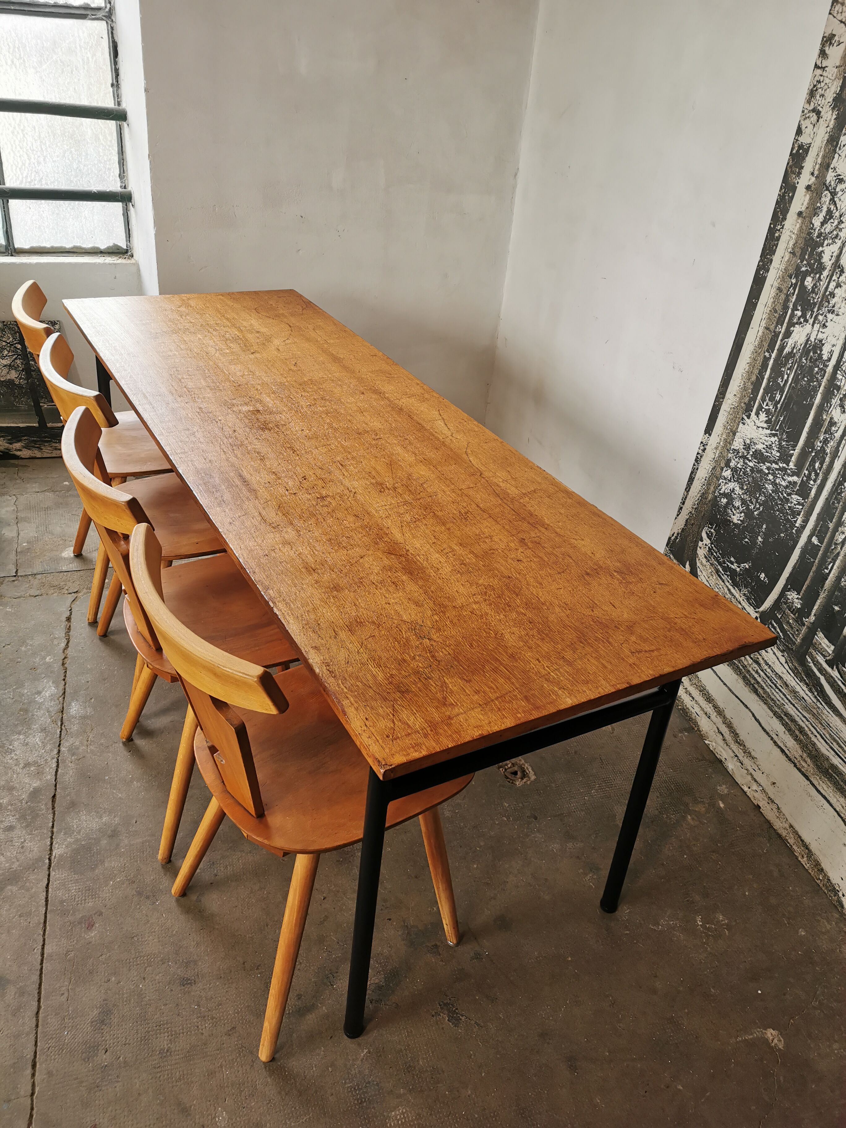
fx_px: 880
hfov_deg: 51.4
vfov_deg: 65.3
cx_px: 423
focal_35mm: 27
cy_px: 564
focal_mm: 5.56
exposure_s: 1/120
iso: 100
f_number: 1.6
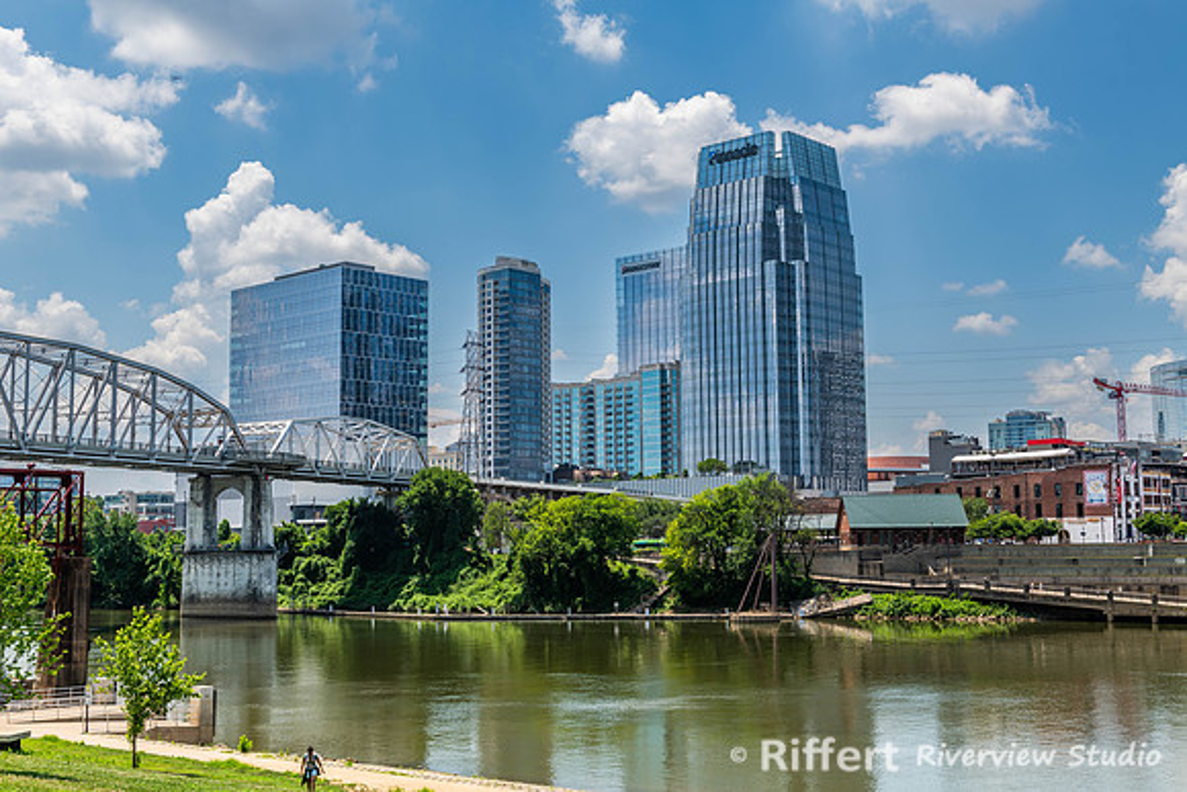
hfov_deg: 46.4
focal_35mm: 42
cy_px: 396
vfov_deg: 31.9
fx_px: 1385
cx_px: 594
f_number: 8
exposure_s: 1/160
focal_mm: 42
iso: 64
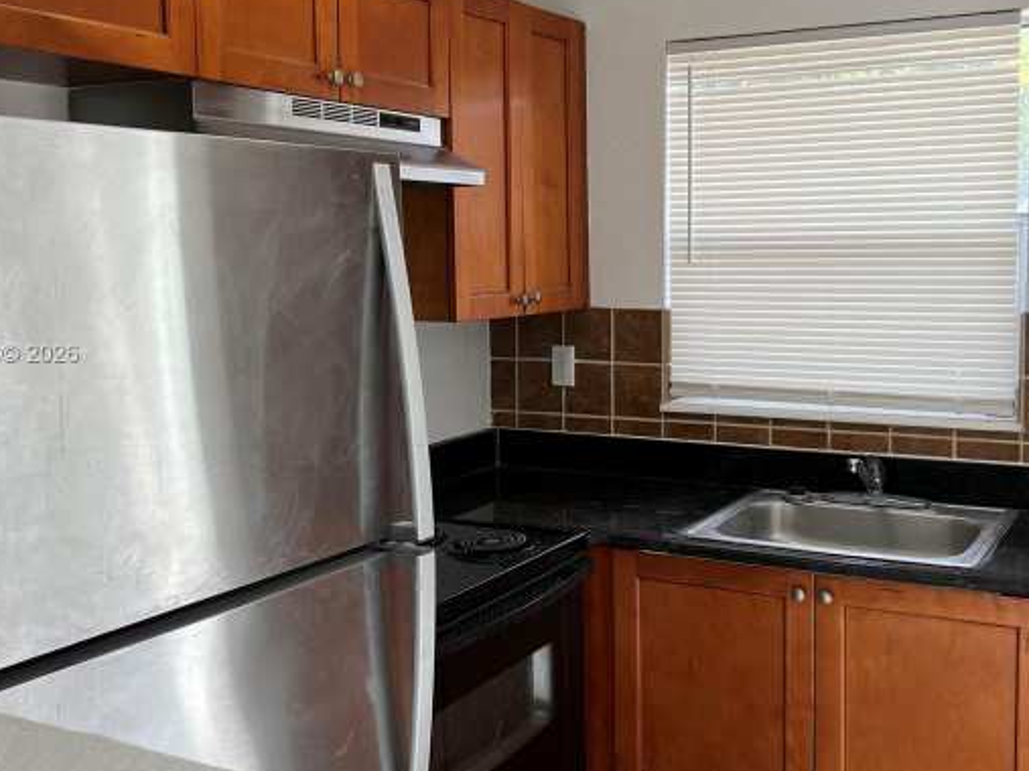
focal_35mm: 41
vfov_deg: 35.1
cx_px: 574
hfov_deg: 45.7
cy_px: 355
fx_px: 1218
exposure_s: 1/120
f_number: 1.5
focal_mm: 5.7
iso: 80
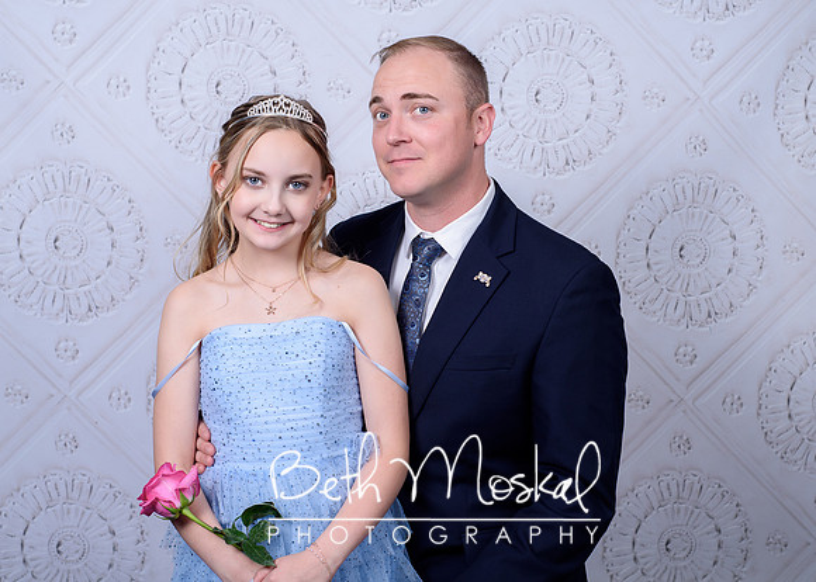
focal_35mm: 60
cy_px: 287
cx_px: 439
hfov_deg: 32.9
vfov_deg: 23.8
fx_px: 1379
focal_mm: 50
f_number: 5.6
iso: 100
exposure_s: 1/200
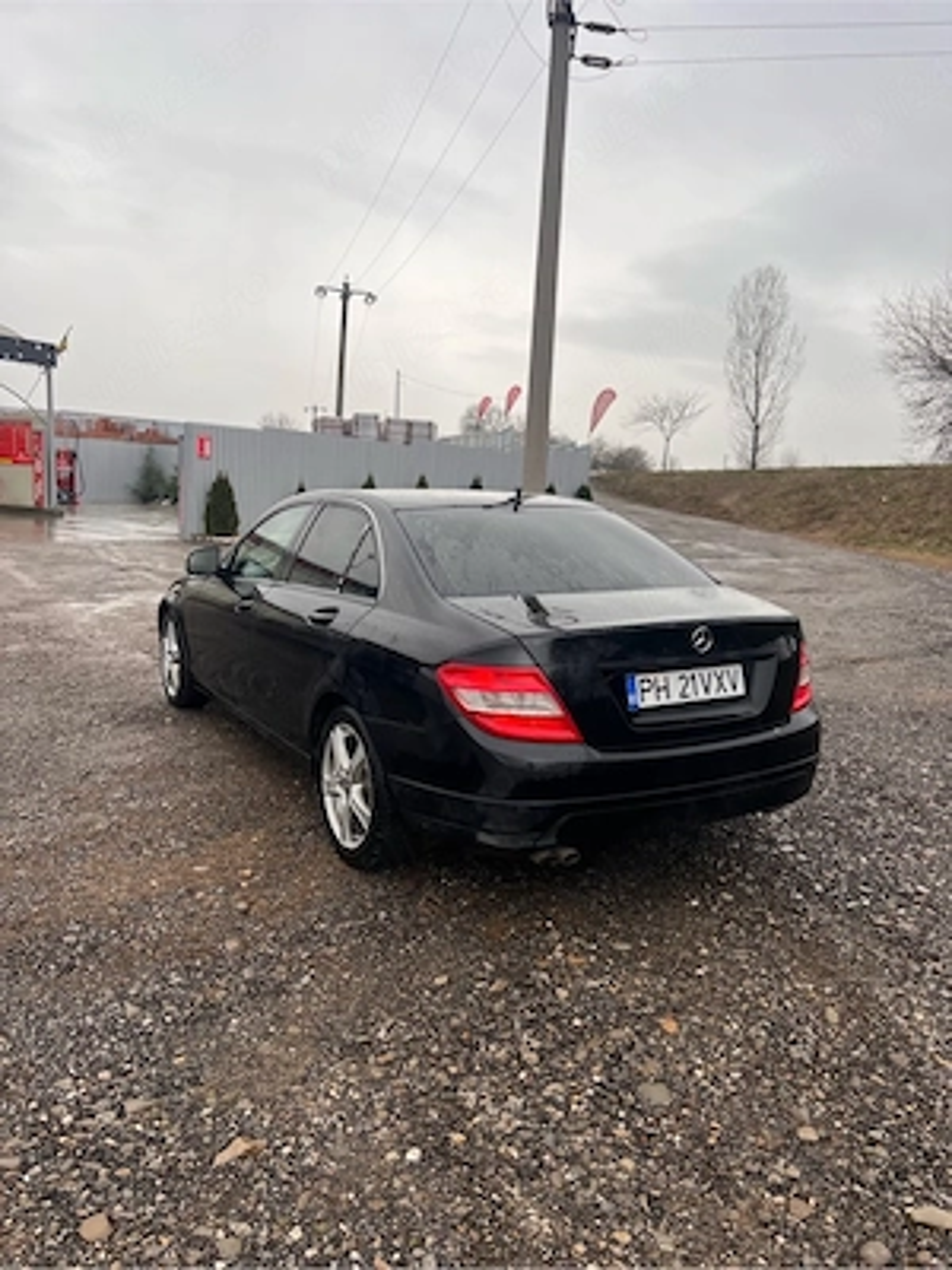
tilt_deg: -8.2
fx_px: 953
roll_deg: -2.3
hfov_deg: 53.1
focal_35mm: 26
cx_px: 476
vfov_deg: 67.3
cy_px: 635
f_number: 1.5
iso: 50
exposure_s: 1/347
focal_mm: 5.7
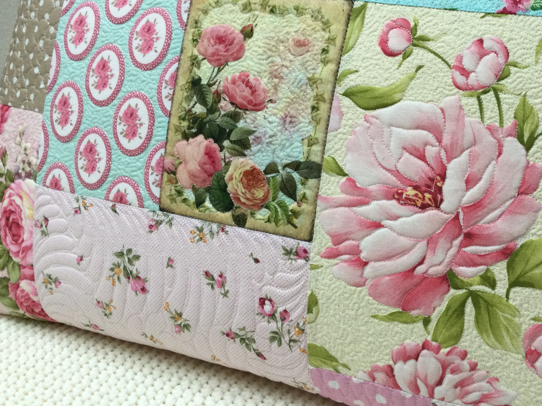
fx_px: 736
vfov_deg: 30.7
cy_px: 136
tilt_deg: -29.3
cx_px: 405
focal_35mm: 47
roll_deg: +3.5
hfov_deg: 39.4
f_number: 2.4
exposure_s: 1/33
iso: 40
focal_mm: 3.3
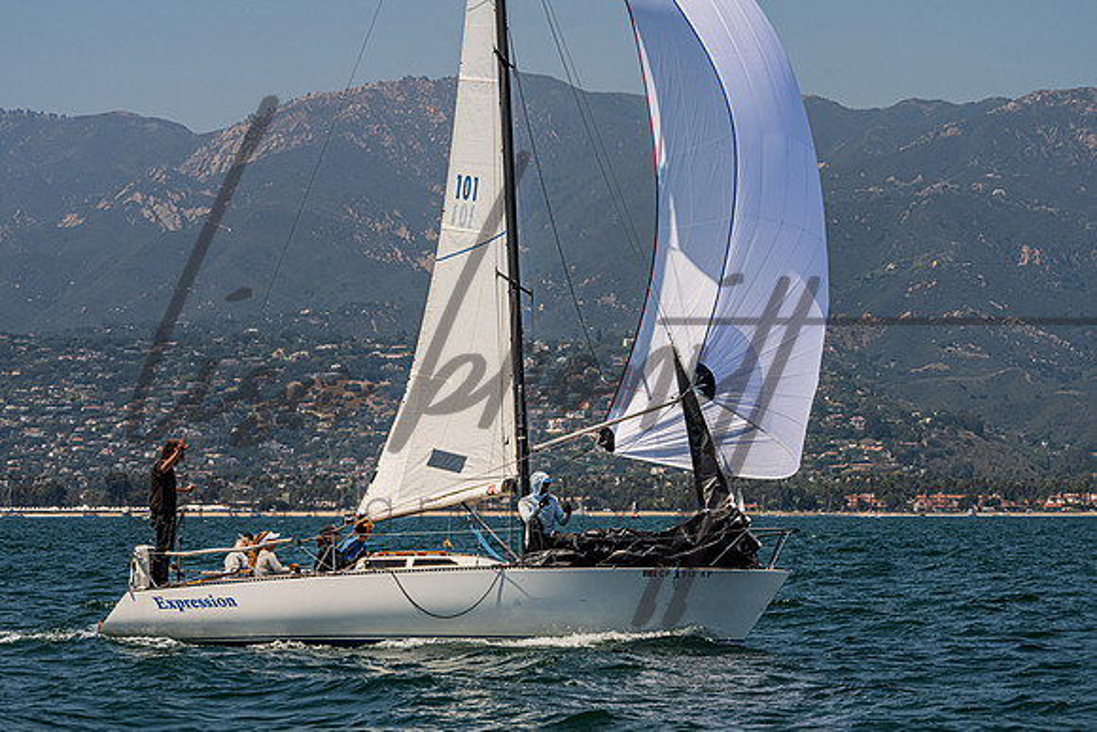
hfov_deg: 16.3
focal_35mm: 125
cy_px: 346
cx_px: 531
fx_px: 3821
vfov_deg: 10.9
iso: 500
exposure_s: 1/3200
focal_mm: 105
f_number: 8
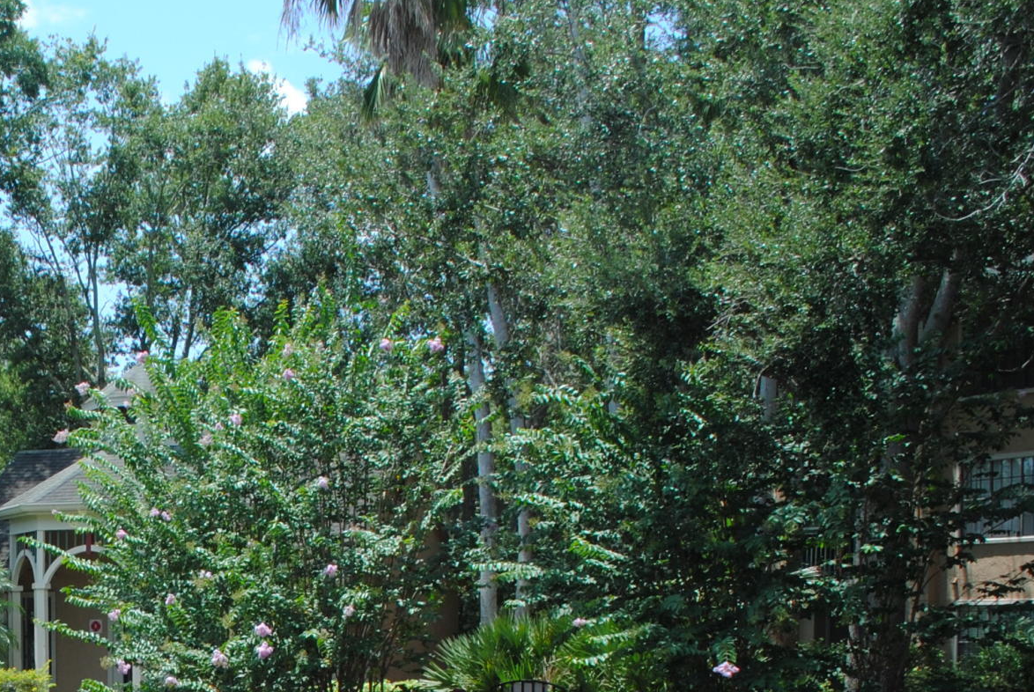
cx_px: 18
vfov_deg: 18.8
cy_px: 801
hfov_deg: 27.6
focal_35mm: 69
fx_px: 1984
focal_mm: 18
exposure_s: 1/200
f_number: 7.1
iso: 100
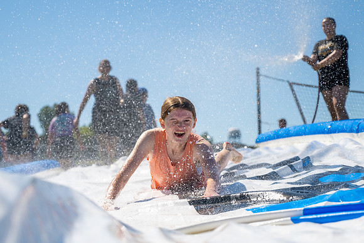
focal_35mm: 101
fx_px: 1026
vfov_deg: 13.5
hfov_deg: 20.1
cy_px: 137
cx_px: 183
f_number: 4
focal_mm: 70
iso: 100
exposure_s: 1/1600
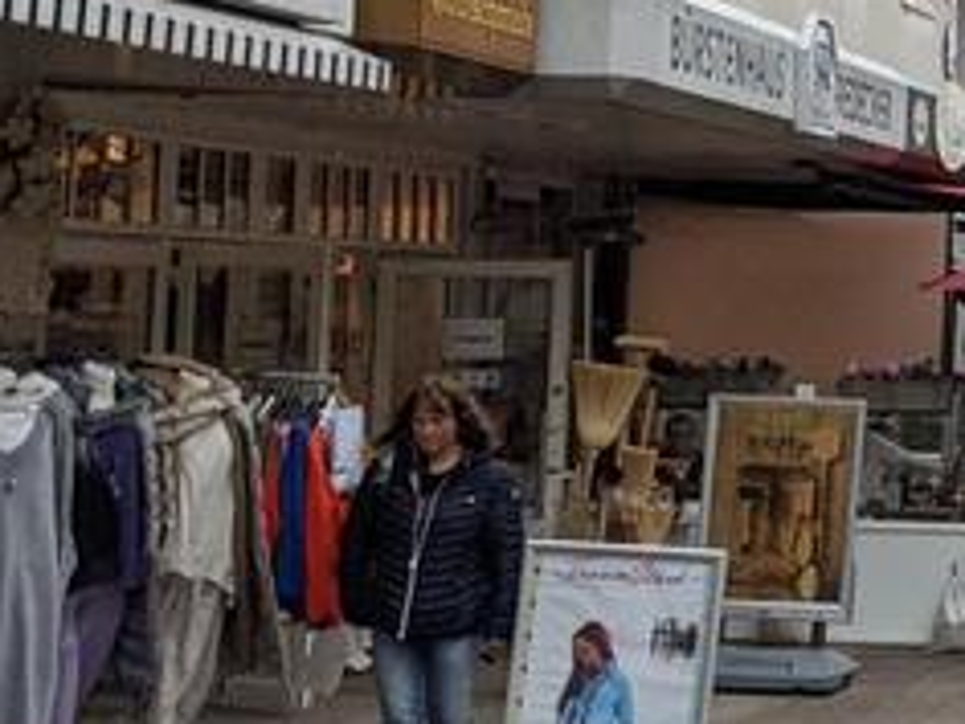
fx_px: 3262
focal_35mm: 117
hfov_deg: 14.7
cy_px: 53
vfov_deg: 12.6
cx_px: 1750
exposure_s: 1/1957
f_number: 1.73
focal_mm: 4.38
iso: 87
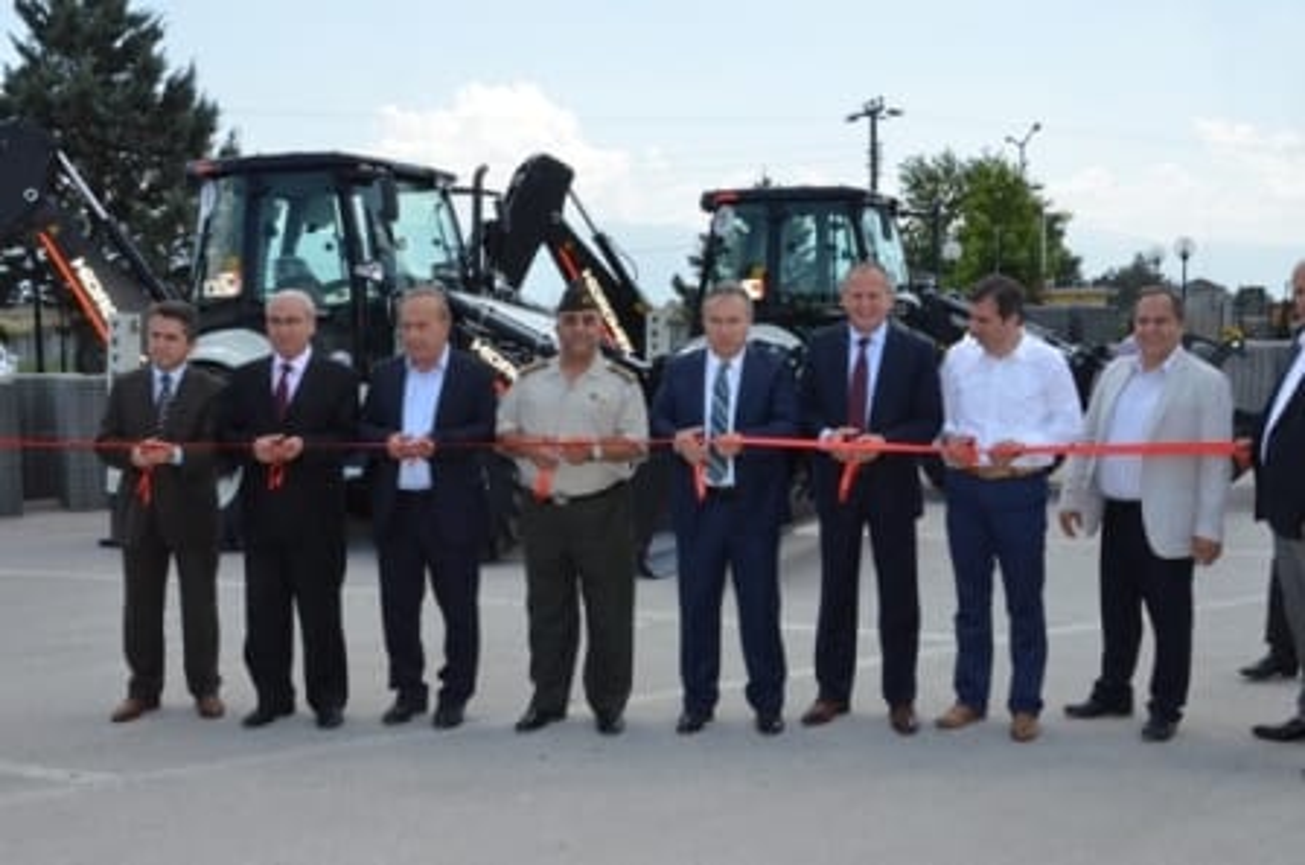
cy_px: 432
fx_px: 1411
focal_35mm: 39
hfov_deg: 49.6
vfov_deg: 34.1
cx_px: 652
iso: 1600
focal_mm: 26
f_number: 25
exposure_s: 1/250
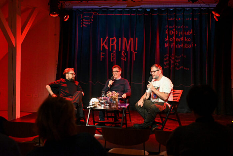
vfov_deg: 28.7
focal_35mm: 47
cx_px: 116
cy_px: 78
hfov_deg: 41.9
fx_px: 304
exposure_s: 1/80
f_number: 4
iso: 10000
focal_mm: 47
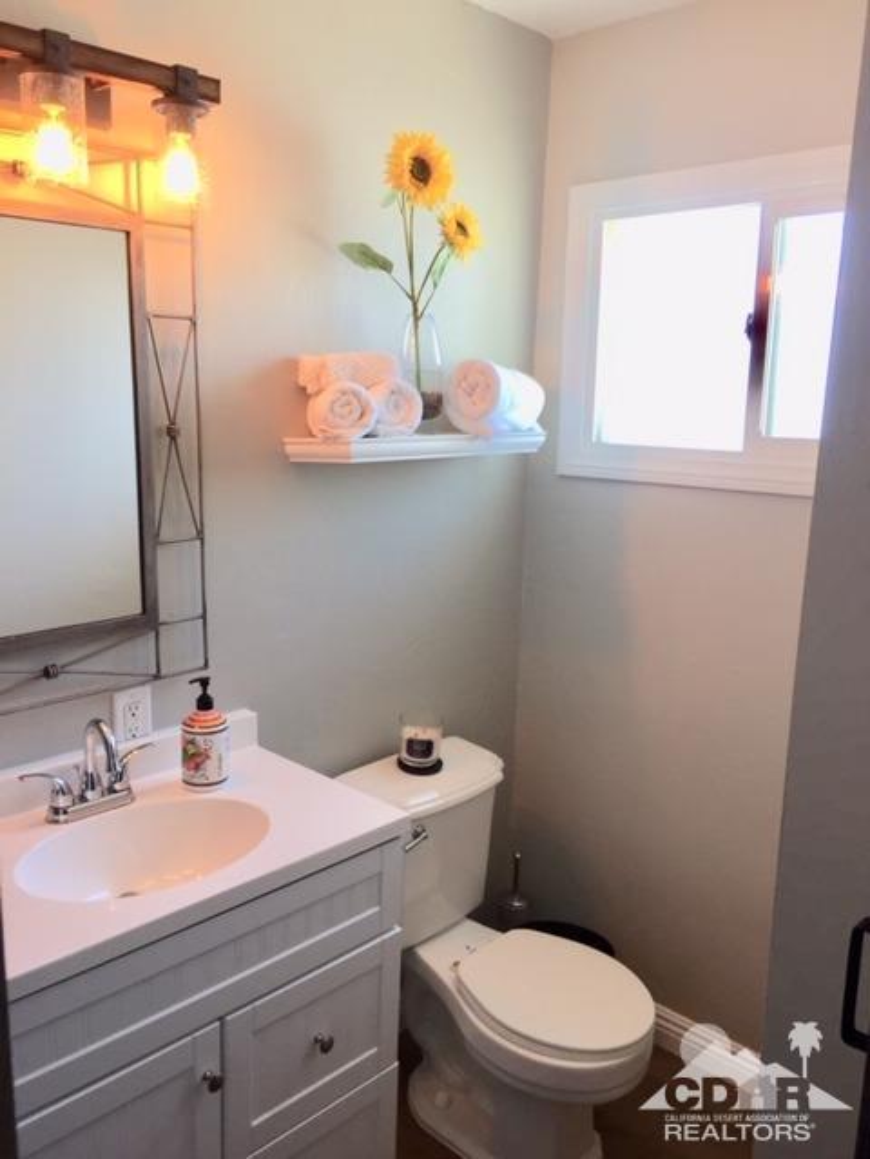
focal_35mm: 29
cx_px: 435
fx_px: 972
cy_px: 580
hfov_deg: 48.2
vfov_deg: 61.7
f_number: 2.2
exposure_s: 1/40
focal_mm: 4.15
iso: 32
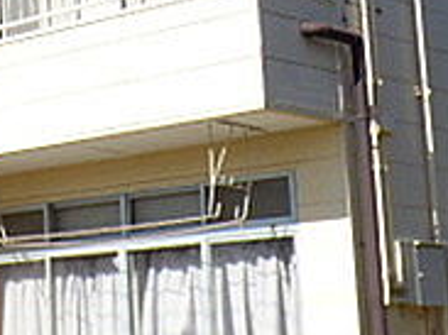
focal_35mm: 105
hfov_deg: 18.4
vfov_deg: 13.9
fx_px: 1358
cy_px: 27
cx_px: 42
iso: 100
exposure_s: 1/1300
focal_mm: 5.29
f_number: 3.3
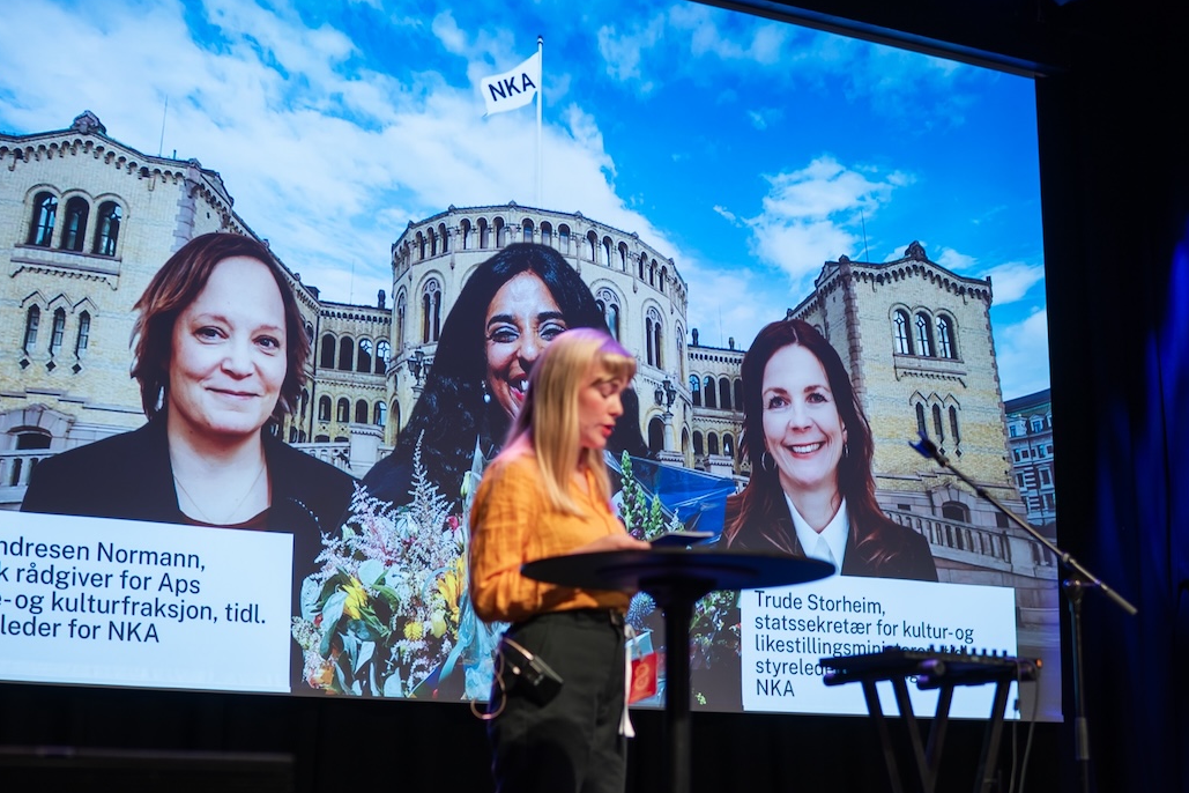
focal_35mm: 68
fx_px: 2246
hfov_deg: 29.6
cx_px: 630
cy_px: 332
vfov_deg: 20.0
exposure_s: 1/50
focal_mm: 35
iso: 100
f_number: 1.8
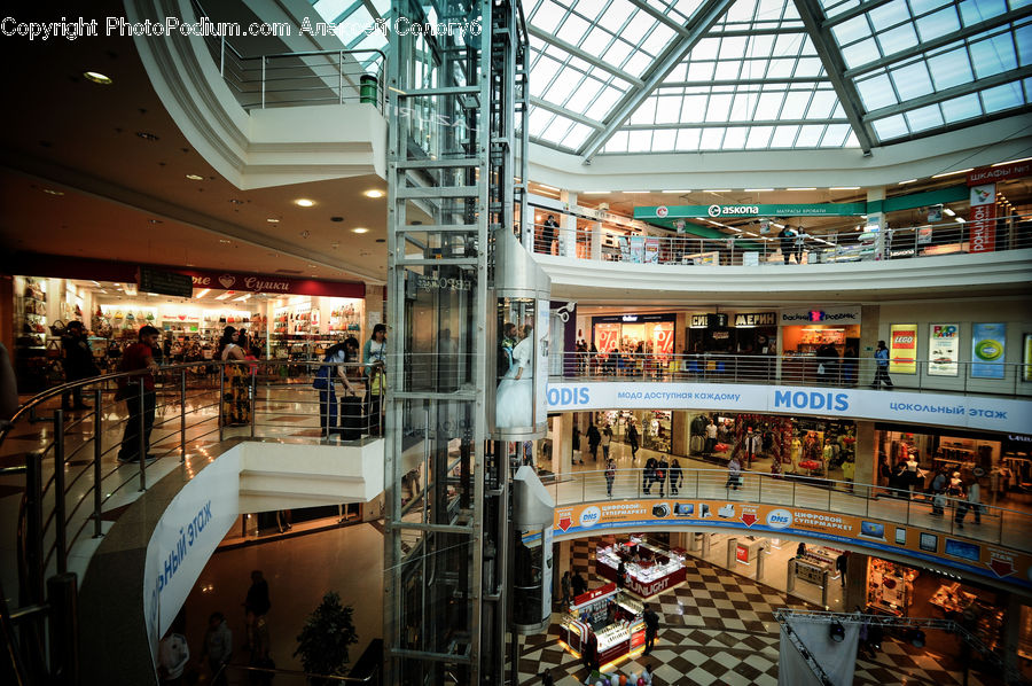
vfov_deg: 70.3
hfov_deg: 93.3
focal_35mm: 17
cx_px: 516
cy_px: 343
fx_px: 487
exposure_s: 1/200
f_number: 4
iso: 900
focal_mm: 17
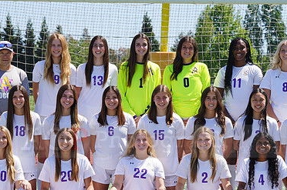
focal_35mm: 156
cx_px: 147
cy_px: 135
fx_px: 1242
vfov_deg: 8.8
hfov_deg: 13.2
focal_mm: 100
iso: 200
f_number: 11
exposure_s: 1/250
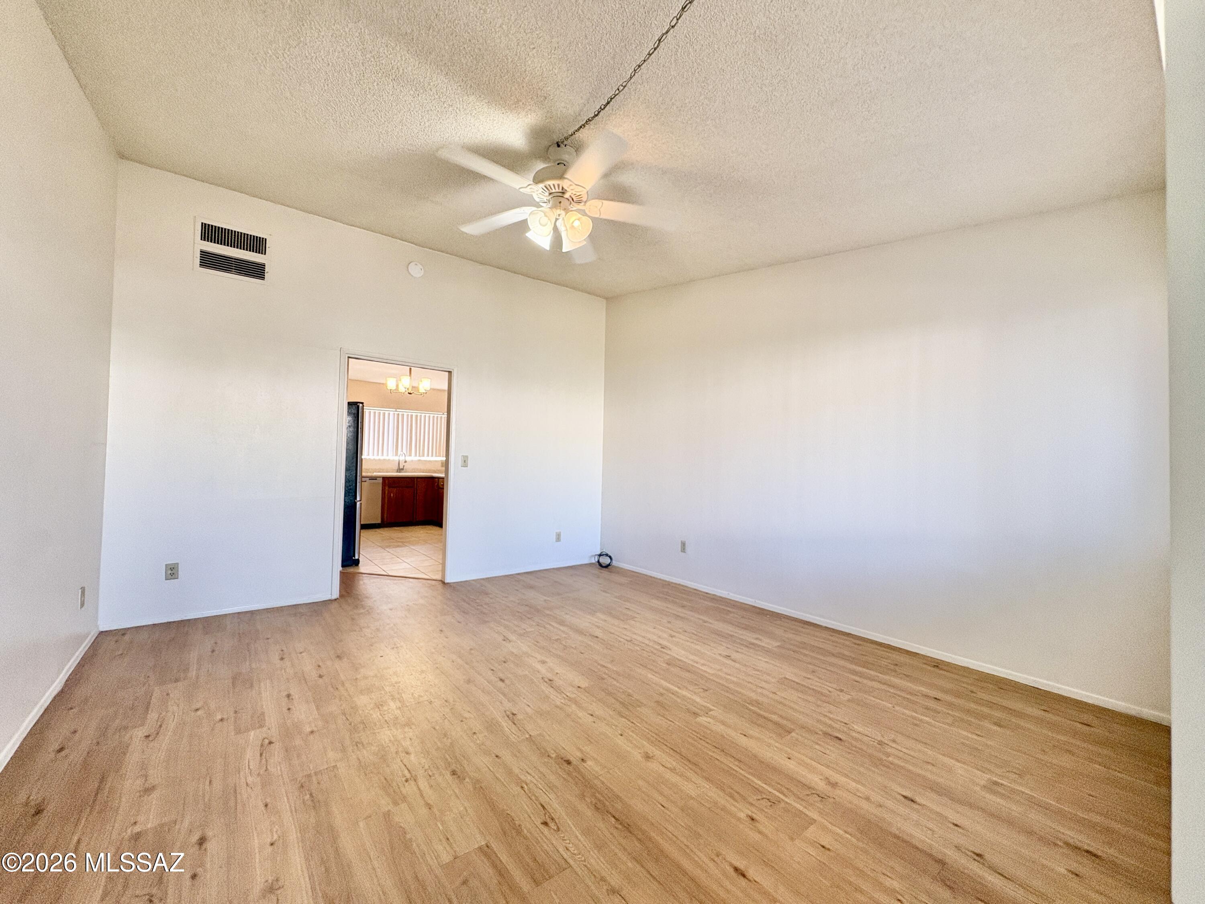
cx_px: 602
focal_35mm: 14
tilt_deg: +1.9
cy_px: 452
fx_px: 487
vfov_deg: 85.7
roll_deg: -0.8
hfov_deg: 102.1
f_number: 2.2
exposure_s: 1/120
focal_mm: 2.22
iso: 160
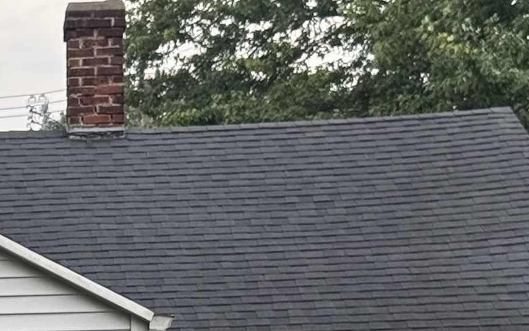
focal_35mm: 174
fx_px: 2508
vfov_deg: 7.3
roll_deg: +1.1
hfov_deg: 11.6
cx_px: -209
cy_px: 571
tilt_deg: +0.3
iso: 64
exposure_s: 1/693
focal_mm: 6.76
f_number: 1.78
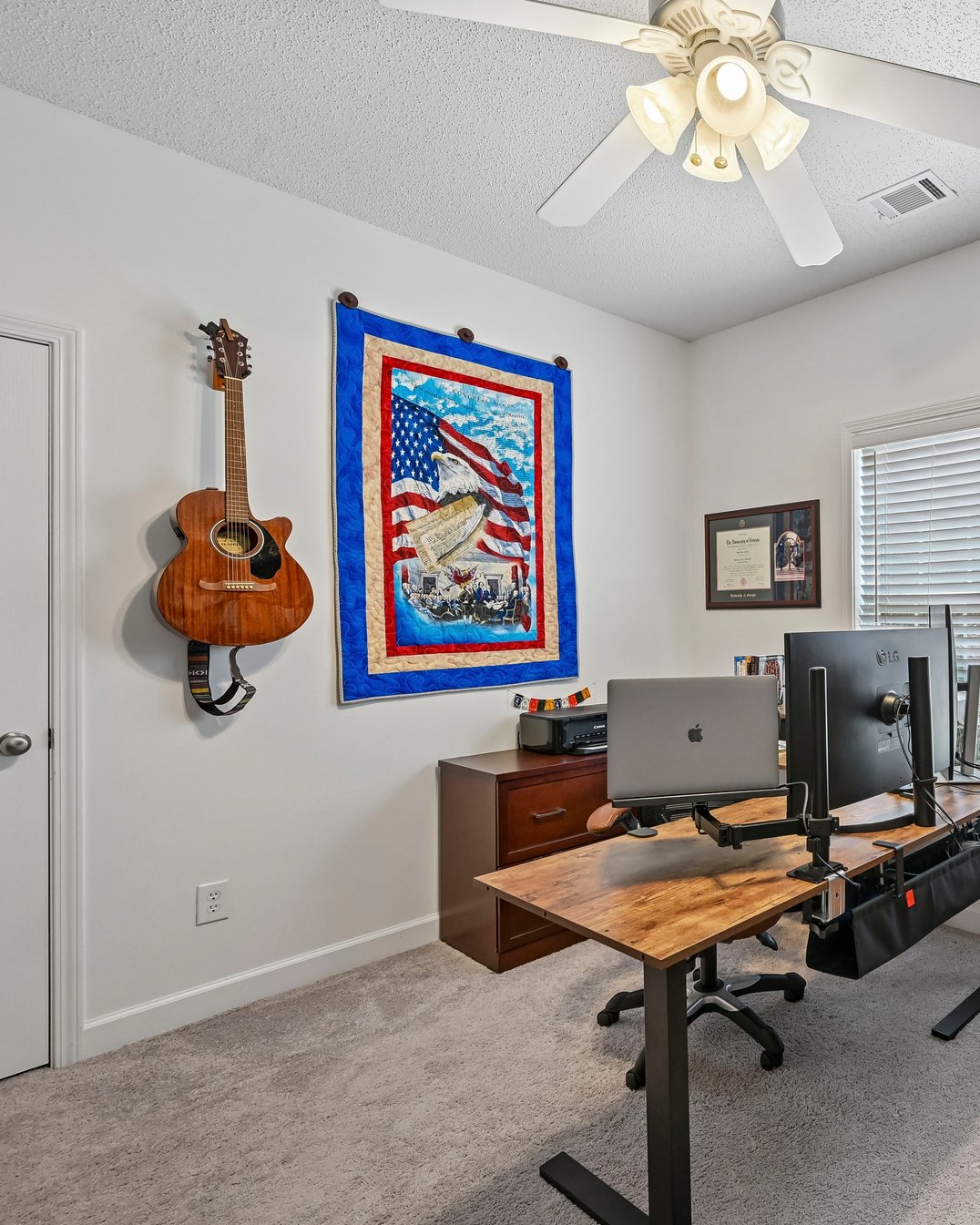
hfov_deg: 59.6
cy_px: 617
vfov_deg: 80.4
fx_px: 725
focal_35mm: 20
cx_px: 852
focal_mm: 14
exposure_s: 1/15
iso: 280
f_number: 8
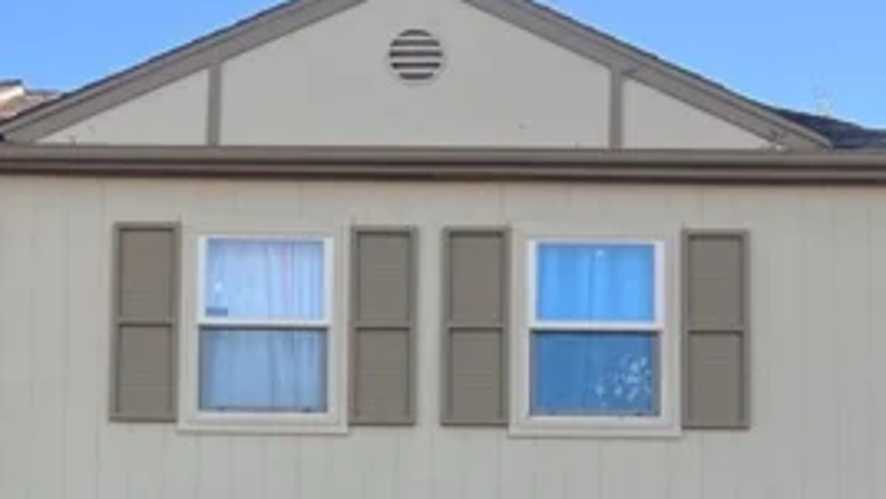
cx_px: 273
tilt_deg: +4.4
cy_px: 710
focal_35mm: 79
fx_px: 1857
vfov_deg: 14.4
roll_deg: -1.1
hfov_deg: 26.6
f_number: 1.6
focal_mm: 5.1
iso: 50
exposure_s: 1/524
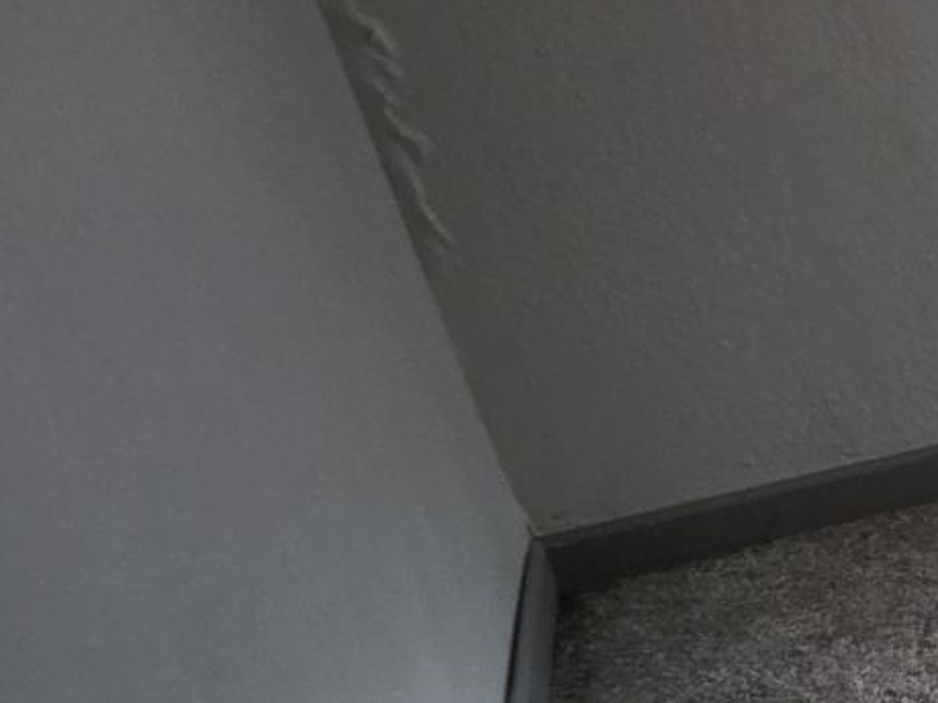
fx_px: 1571
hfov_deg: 17.2
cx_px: 2052
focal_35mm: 58
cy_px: 307
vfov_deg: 25.2
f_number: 1.9
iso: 160
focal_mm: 2.2
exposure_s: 1/60
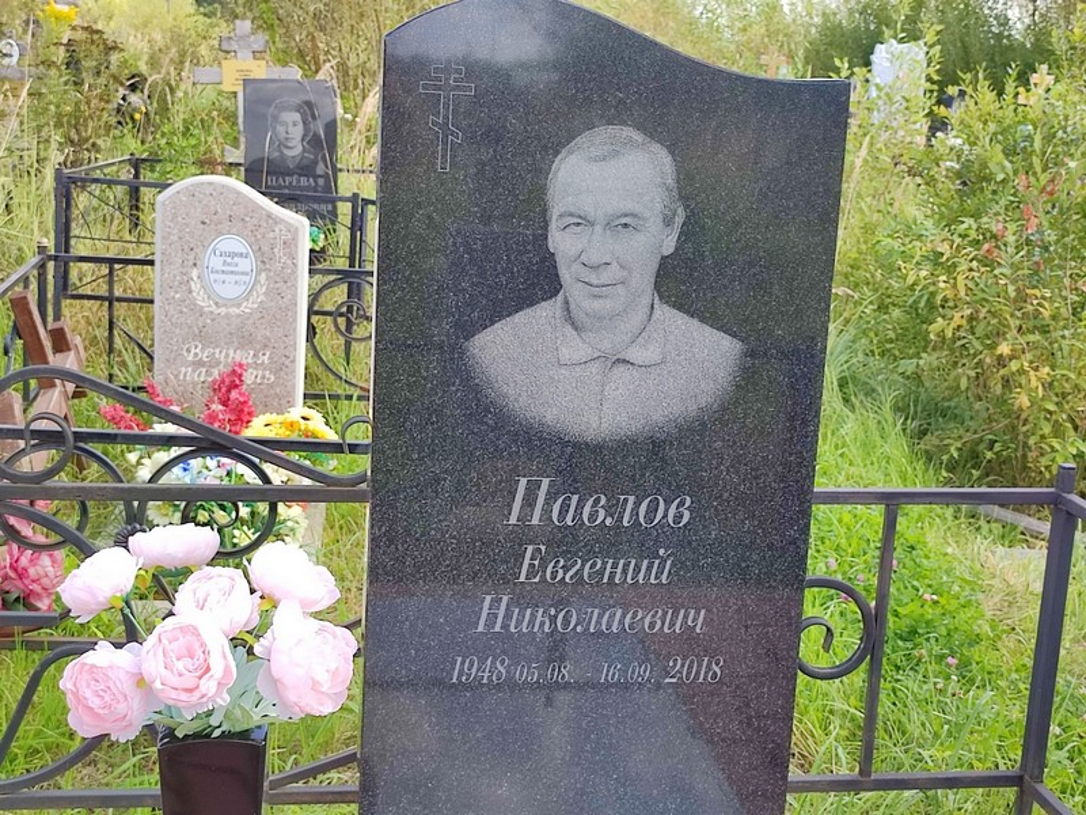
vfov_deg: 54.9
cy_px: 408
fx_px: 784
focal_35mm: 25
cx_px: 543
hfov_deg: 69.4
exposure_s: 1/148
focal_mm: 6.04
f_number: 1.9
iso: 50
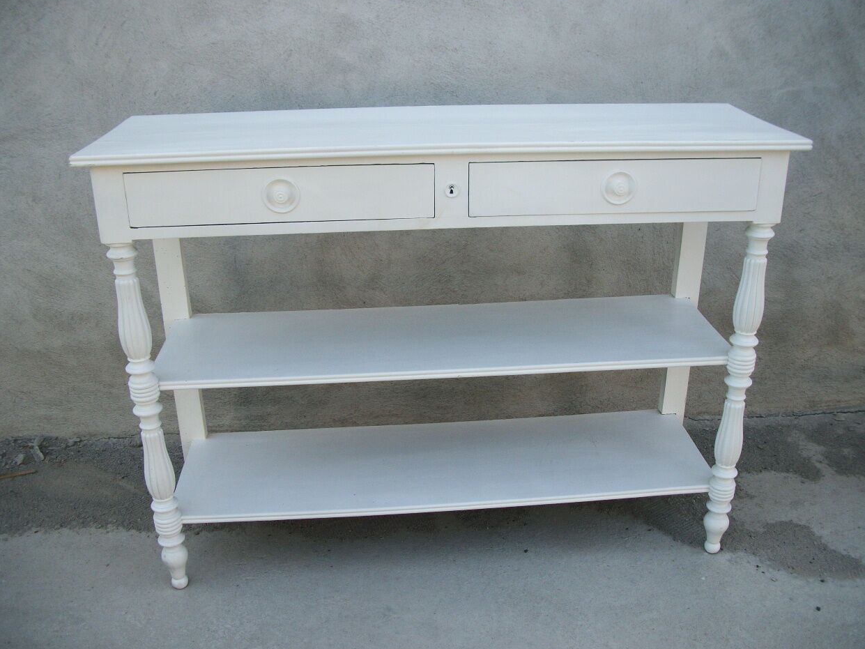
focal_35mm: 33
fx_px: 825
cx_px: 434
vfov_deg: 43.0
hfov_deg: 55.3
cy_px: 330
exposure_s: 1/250
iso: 80
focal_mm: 5.7
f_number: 2.9
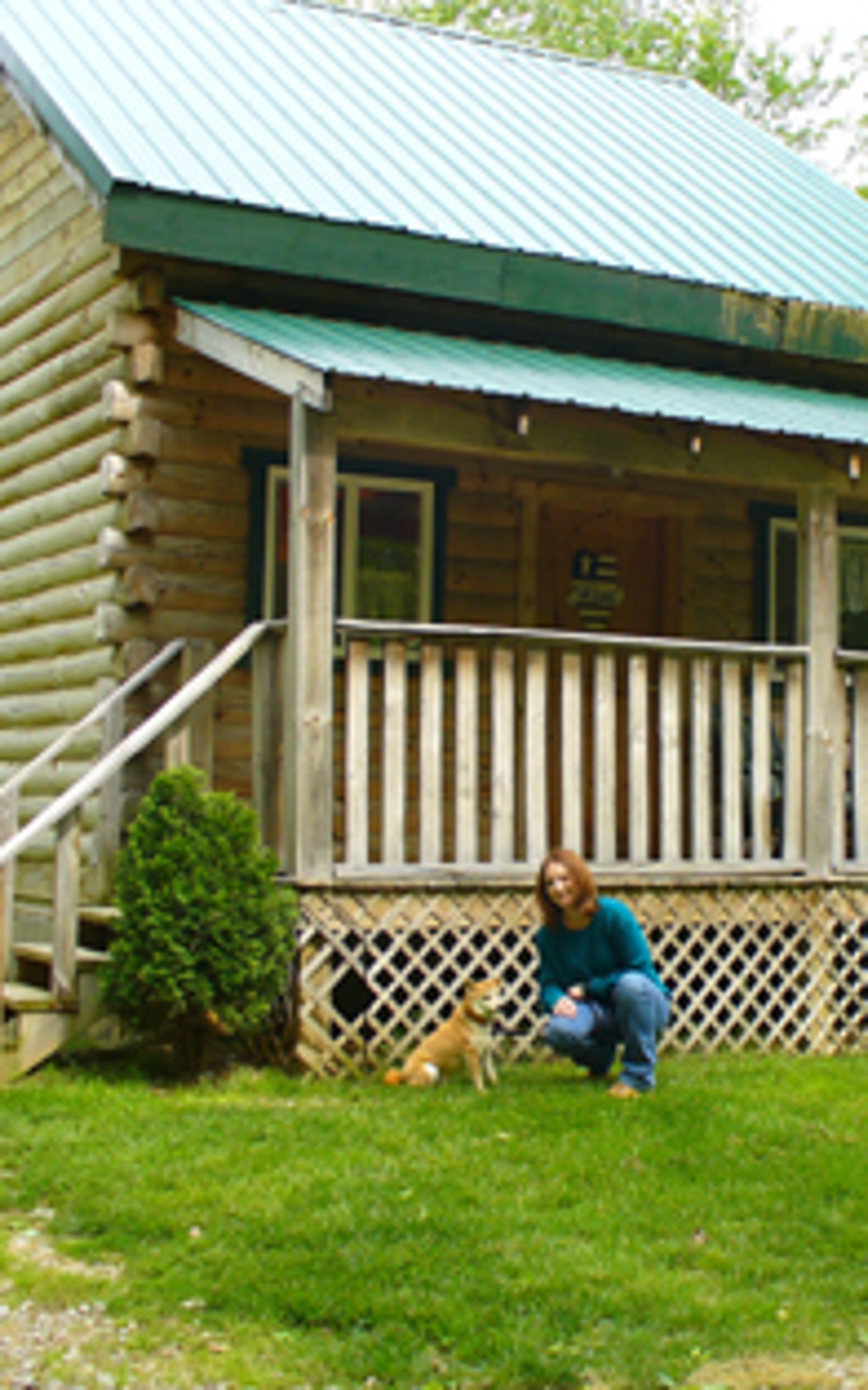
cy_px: 708
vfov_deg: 37.5
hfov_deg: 23.7
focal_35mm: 54
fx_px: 2046
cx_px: 673
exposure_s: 1/200
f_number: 2.8
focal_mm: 6.1
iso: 80
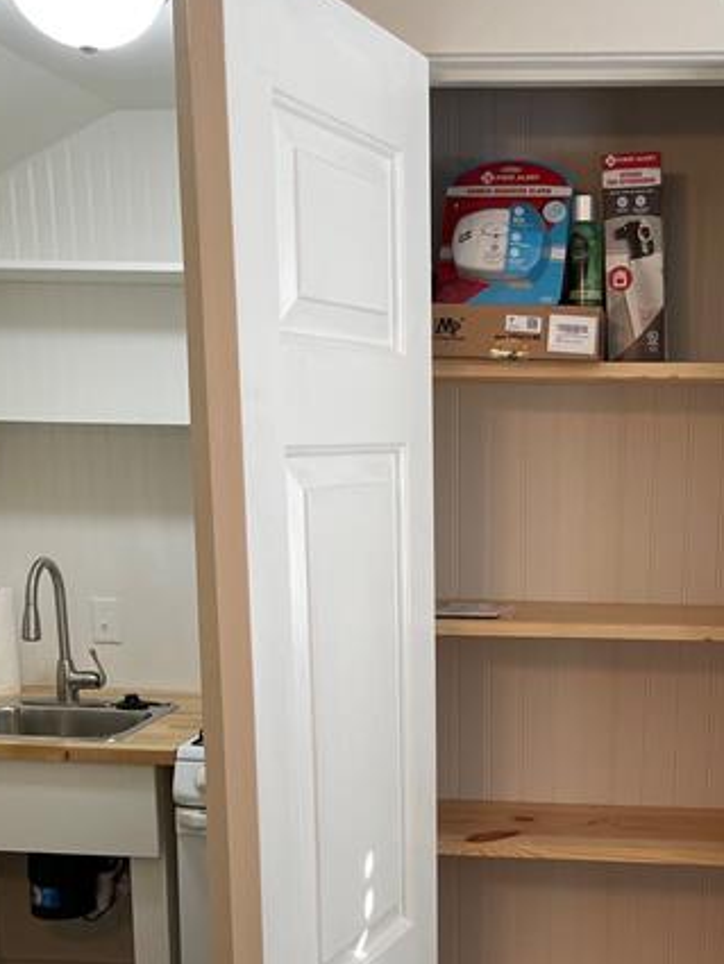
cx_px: 552
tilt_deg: -12.9
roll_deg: -0.4
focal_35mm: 47
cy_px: 733
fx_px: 1310
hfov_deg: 30.3
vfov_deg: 39.3
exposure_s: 1/120
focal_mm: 5.1
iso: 125
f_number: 1.6
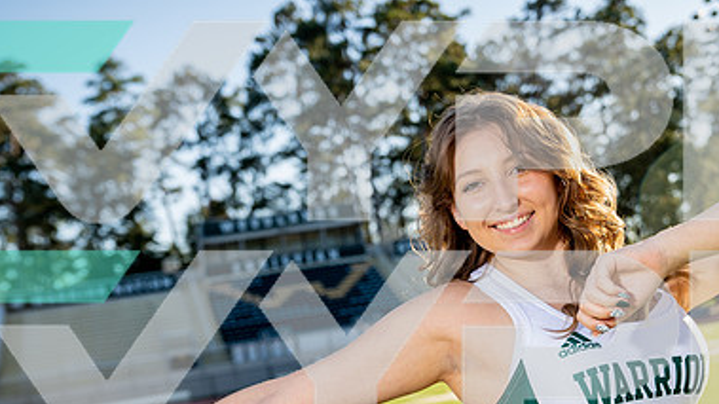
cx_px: 425
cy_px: 352
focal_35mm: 69
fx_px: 1315
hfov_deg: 30.5
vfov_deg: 17.3
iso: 100
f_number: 4
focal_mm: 43
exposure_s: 1/250
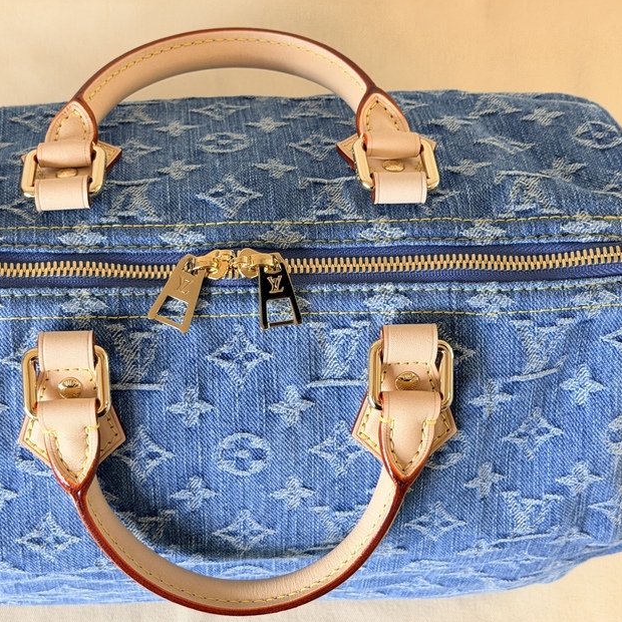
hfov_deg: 25.0
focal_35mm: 69
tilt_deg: -73.1
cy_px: 337
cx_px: 247
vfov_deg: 25.0
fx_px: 1403
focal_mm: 6.76
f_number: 1.78
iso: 64
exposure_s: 1/50
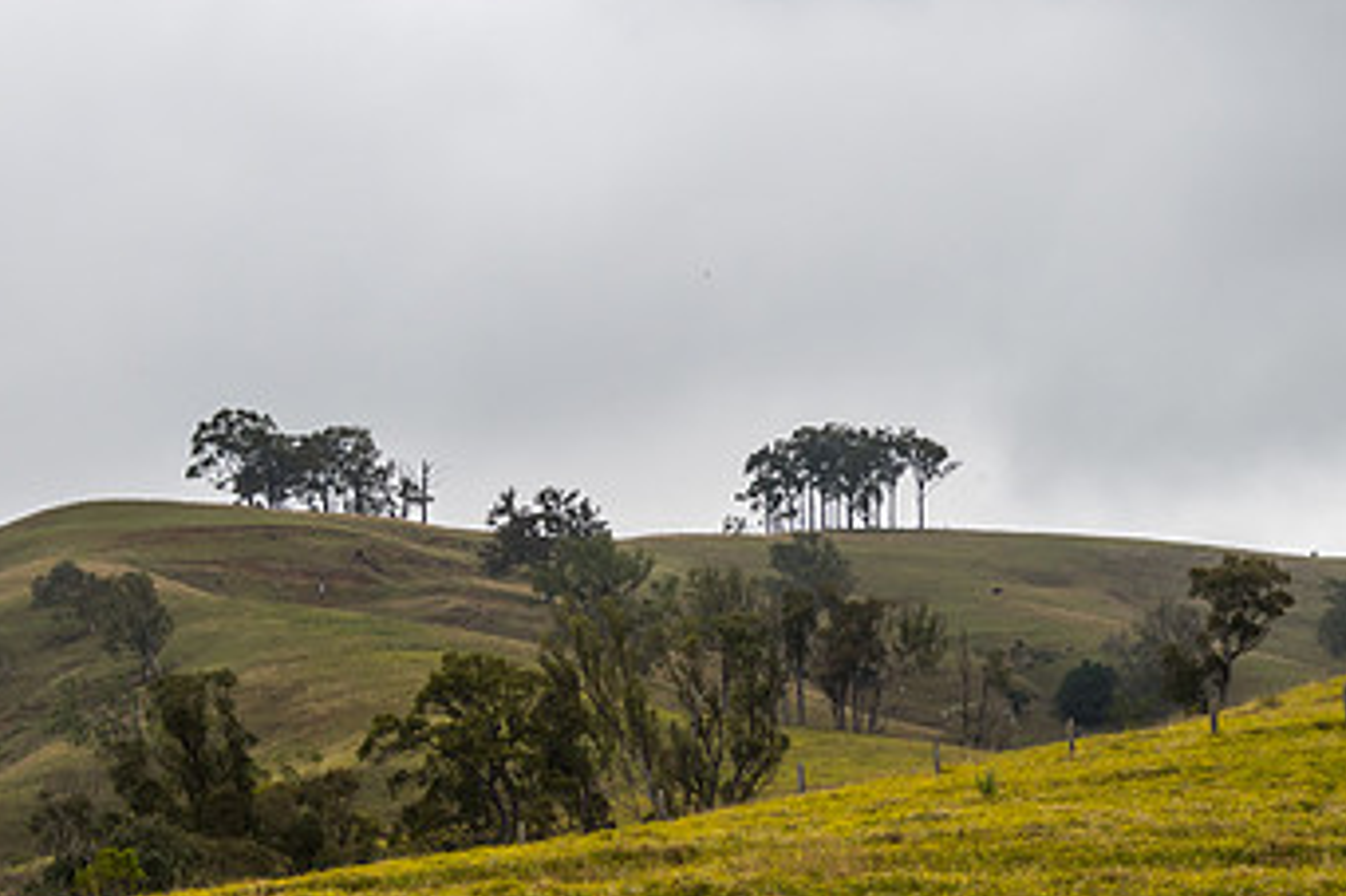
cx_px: 1093
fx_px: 5830
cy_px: 642
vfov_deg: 8.8
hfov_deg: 13.1
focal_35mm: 156
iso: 125
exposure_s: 1/125
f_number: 11
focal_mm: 58
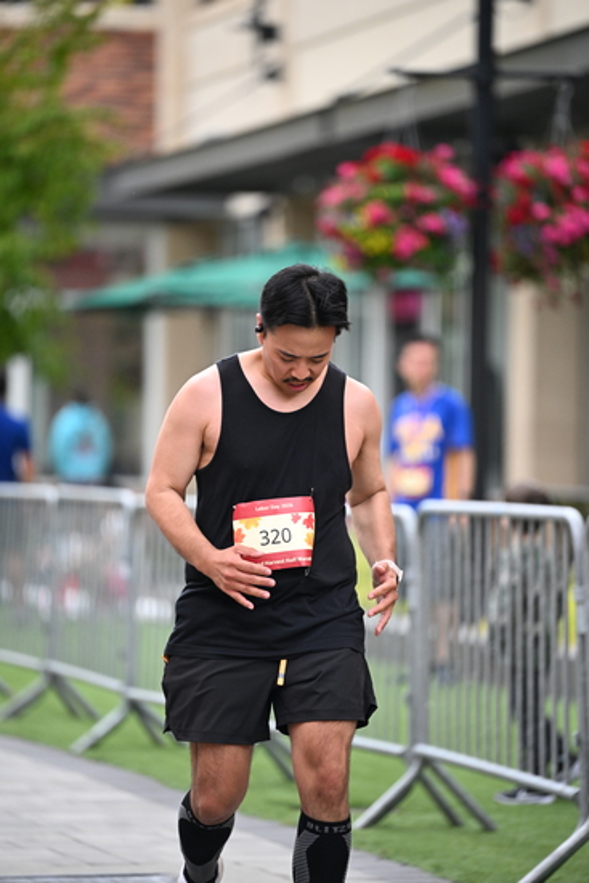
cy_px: 442
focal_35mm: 200
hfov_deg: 6.9
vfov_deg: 10.3
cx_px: 294
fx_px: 4905
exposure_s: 1/3200
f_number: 2.8
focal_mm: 200
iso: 1600
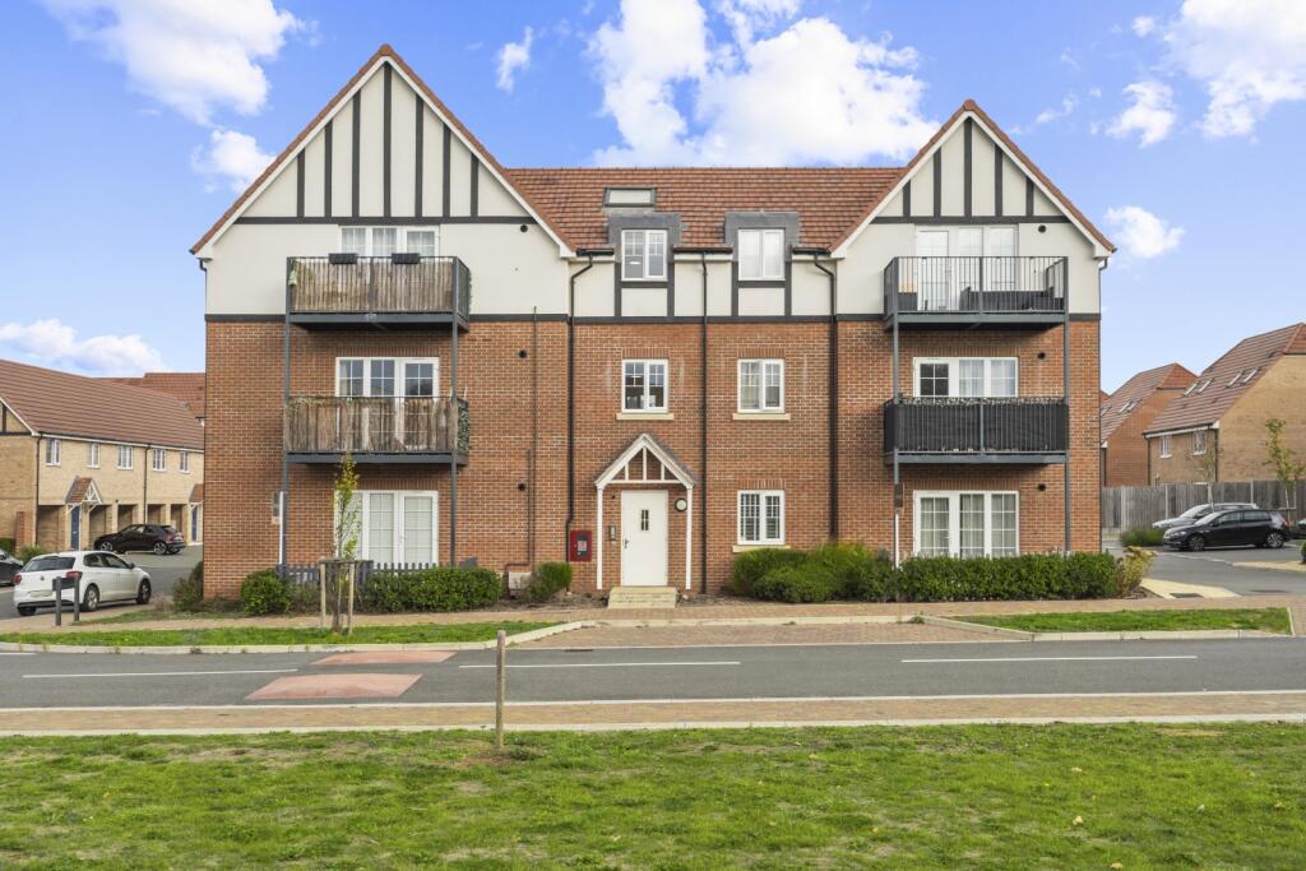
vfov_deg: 37.9
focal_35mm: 35
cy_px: 436
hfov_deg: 54.4
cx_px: 653
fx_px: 1270
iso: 320
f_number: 7.1
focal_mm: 35
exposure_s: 1/100
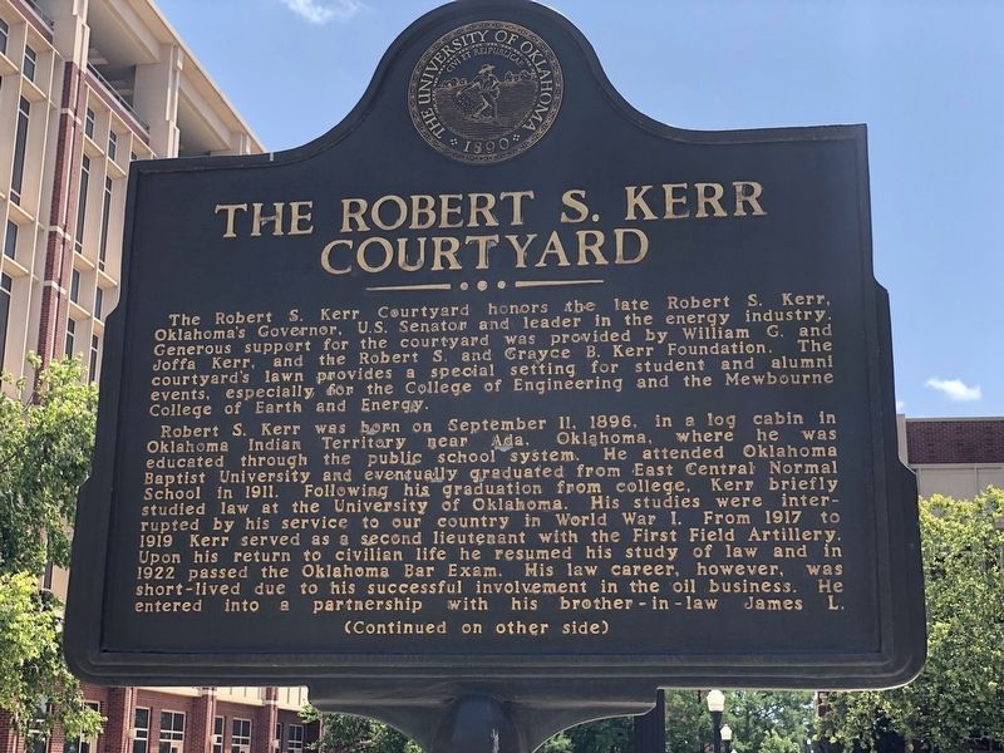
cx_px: 502
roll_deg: -0.3
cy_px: 376
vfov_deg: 28.0
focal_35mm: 52
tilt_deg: +14.4
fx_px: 1508
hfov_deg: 36.8
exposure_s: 1/565
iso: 16
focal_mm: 6
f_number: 2.4
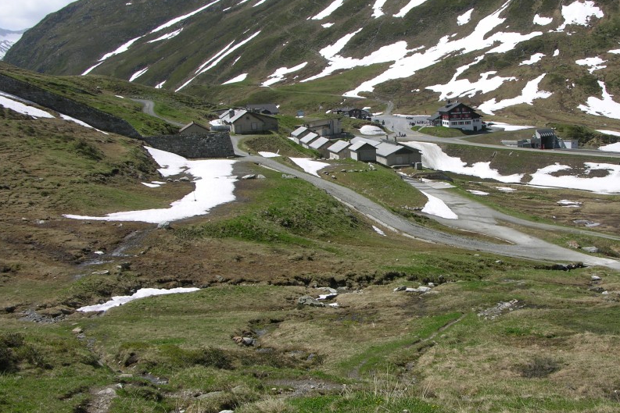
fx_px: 810
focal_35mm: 47
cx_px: 394
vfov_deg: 28.6
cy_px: 226
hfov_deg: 41.5
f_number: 7.1
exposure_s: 1/227
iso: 50
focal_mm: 8.9
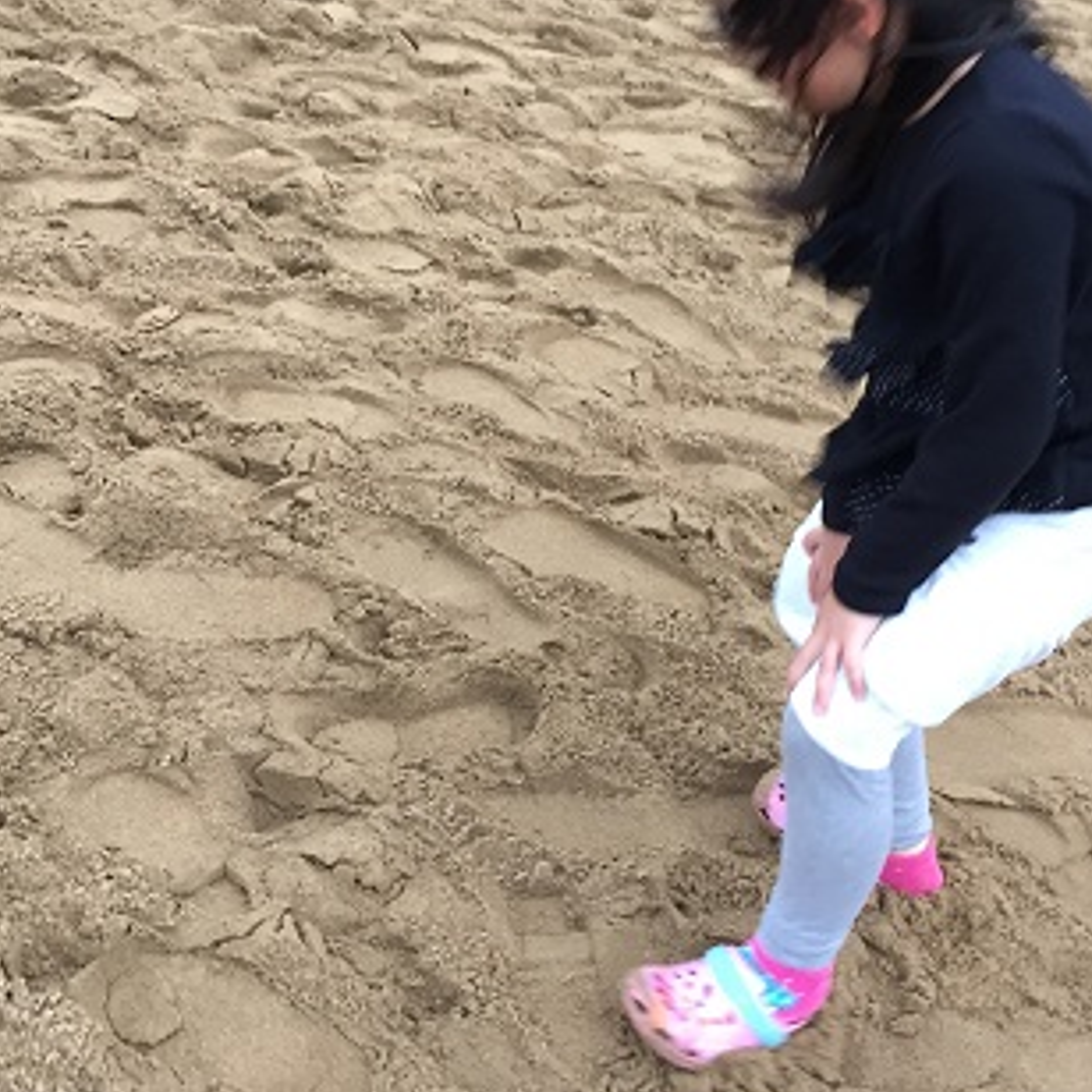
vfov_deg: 33.9
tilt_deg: -25.3
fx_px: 1785
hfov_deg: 34.0
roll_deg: +2.1
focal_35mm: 50
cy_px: 425
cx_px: 546
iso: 80
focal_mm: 4.15
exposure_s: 1/30
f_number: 2.2
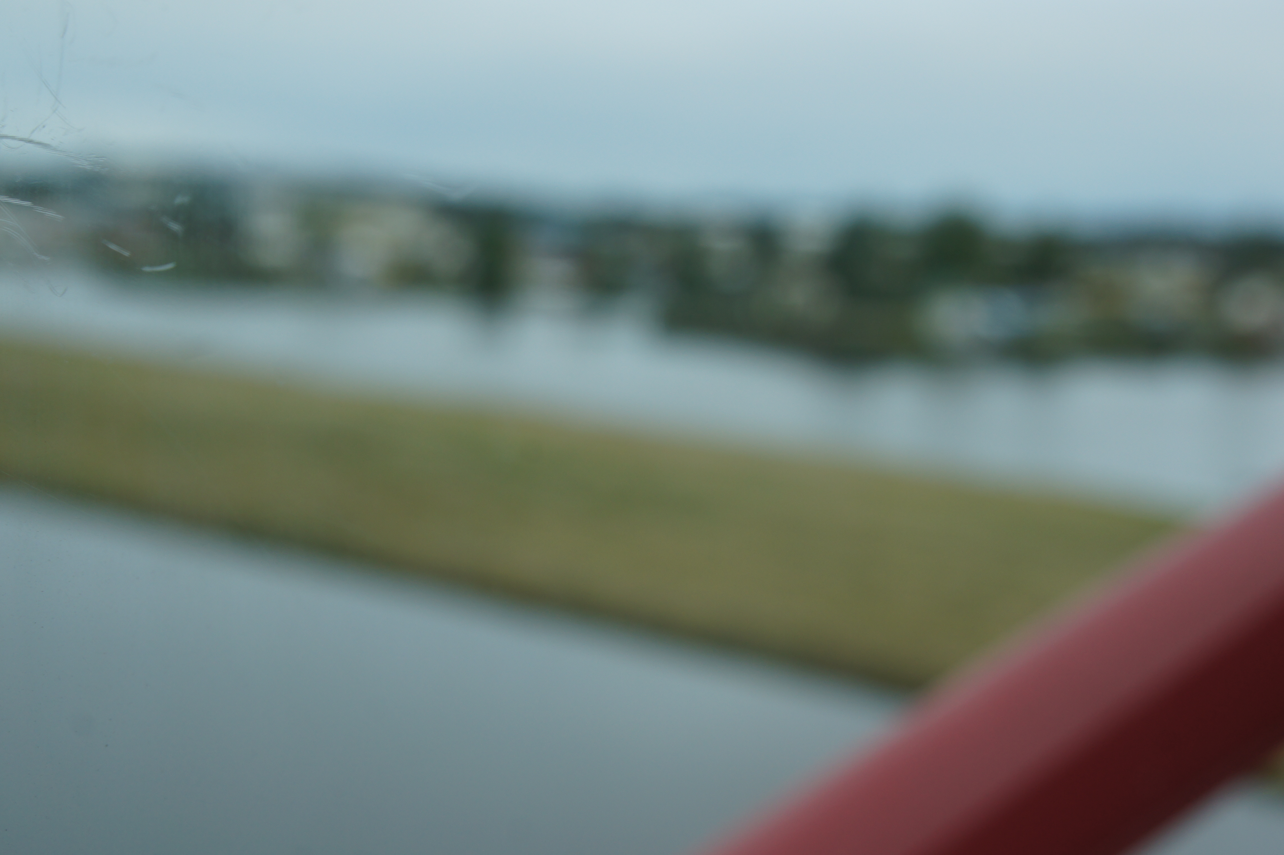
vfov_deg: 17.1
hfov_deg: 25.5
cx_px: 642
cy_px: 428
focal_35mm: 80
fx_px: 2834
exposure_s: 1/250
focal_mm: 53
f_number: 8
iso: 200
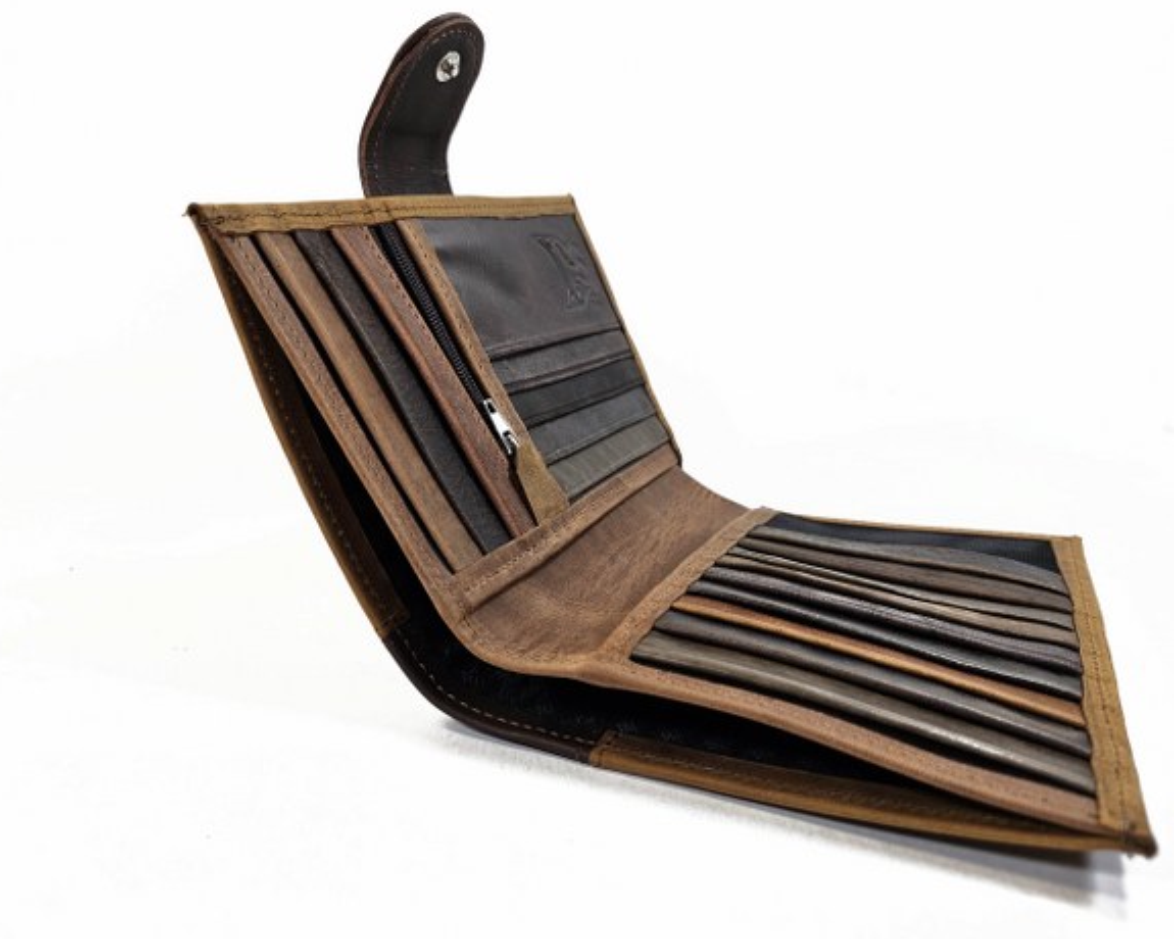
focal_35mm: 25
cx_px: 623
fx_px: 869
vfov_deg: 56.8
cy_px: 465
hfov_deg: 68.0
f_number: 1.7
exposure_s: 1/100
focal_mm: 6.3
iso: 10
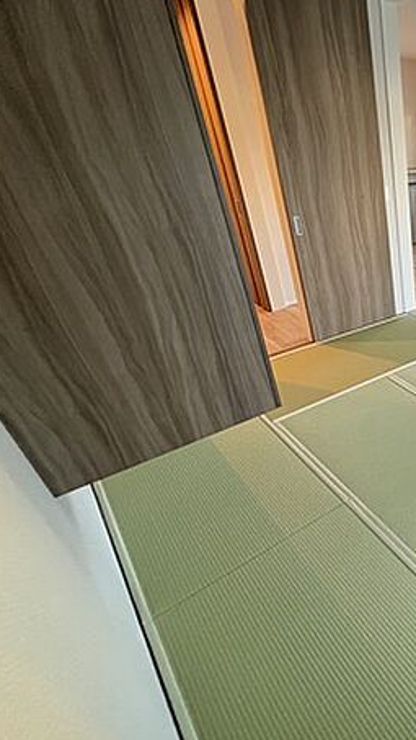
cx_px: 488
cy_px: 379
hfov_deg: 40.8
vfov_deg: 86.6
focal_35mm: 20
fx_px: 392
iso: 1000
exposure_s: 1/60
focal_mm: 1.57
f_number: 1.8
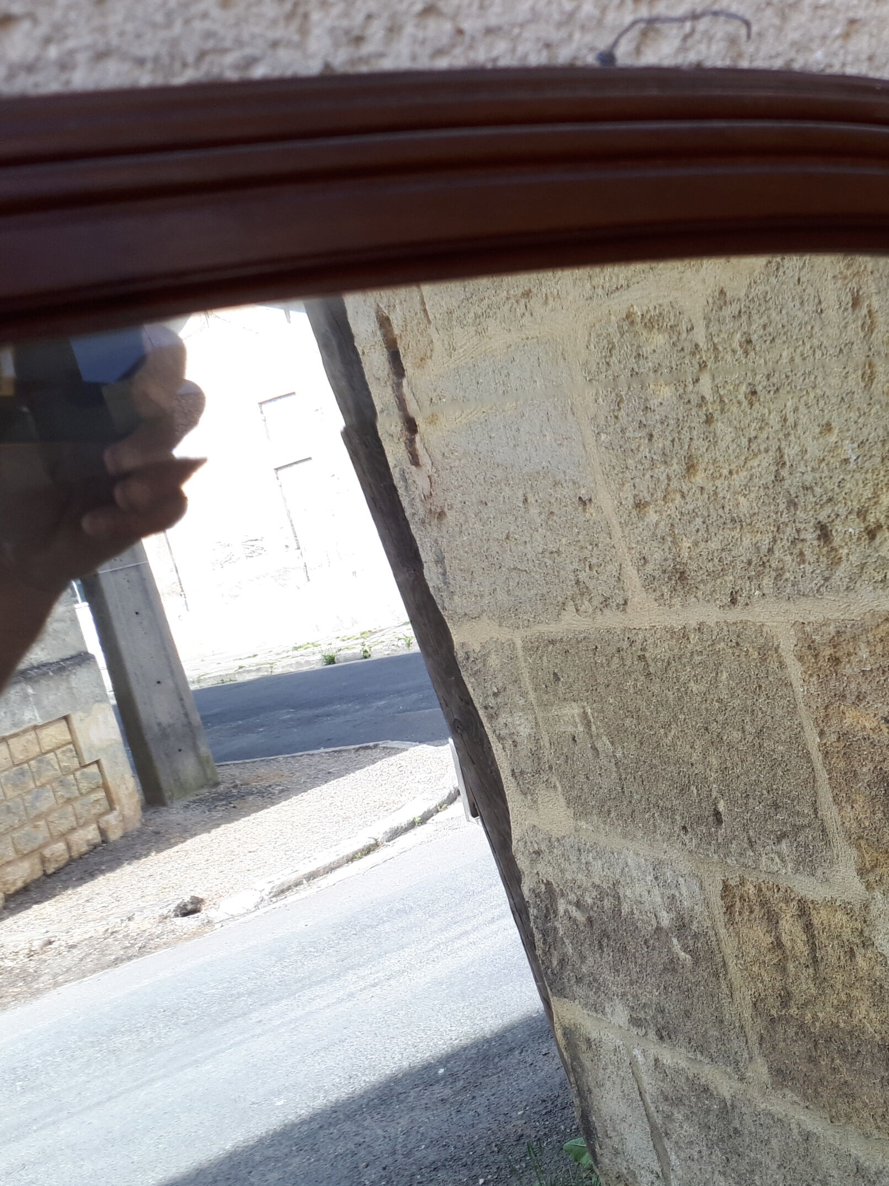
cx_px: 768
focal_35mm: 41
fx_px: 1404
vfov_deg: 45.7
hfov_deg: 33.6
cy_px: 518
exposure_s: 1/428
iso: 40
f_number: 1.9
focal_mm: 3.6
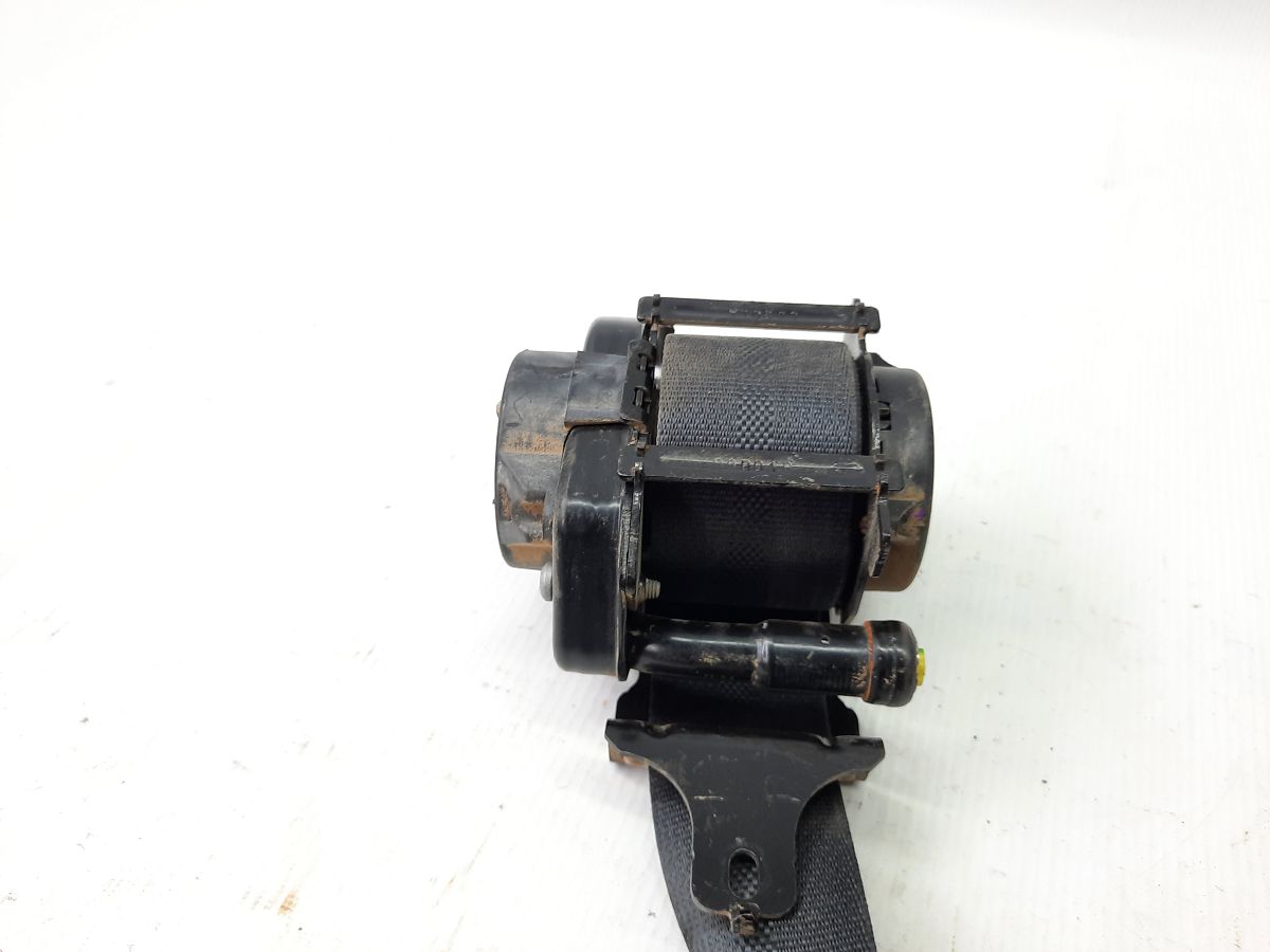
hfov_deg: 69.4
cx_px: 635
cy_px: 476
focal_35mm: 25
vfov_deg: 54.9
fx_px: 917
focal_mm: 4.6
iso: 64
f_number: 2
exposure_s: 1/50
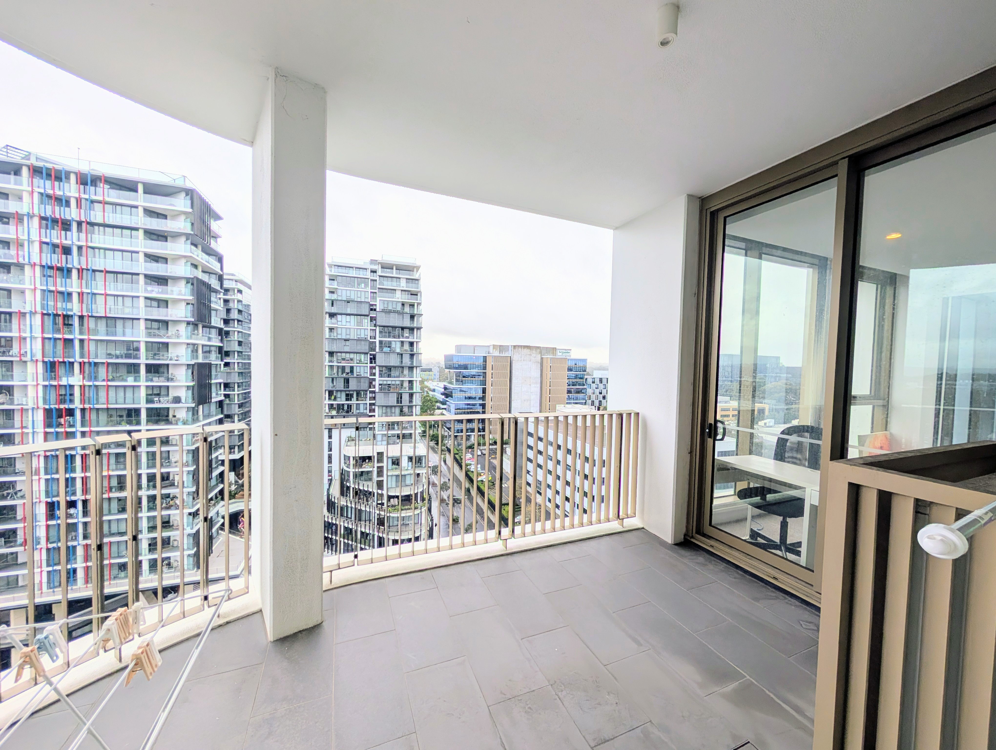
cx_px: 498
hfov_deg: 110.5
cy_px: 375
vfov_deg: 94.6
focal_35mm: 12
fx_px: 346
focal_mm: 2.02
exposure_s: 1/1541
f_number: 1.7
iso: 55
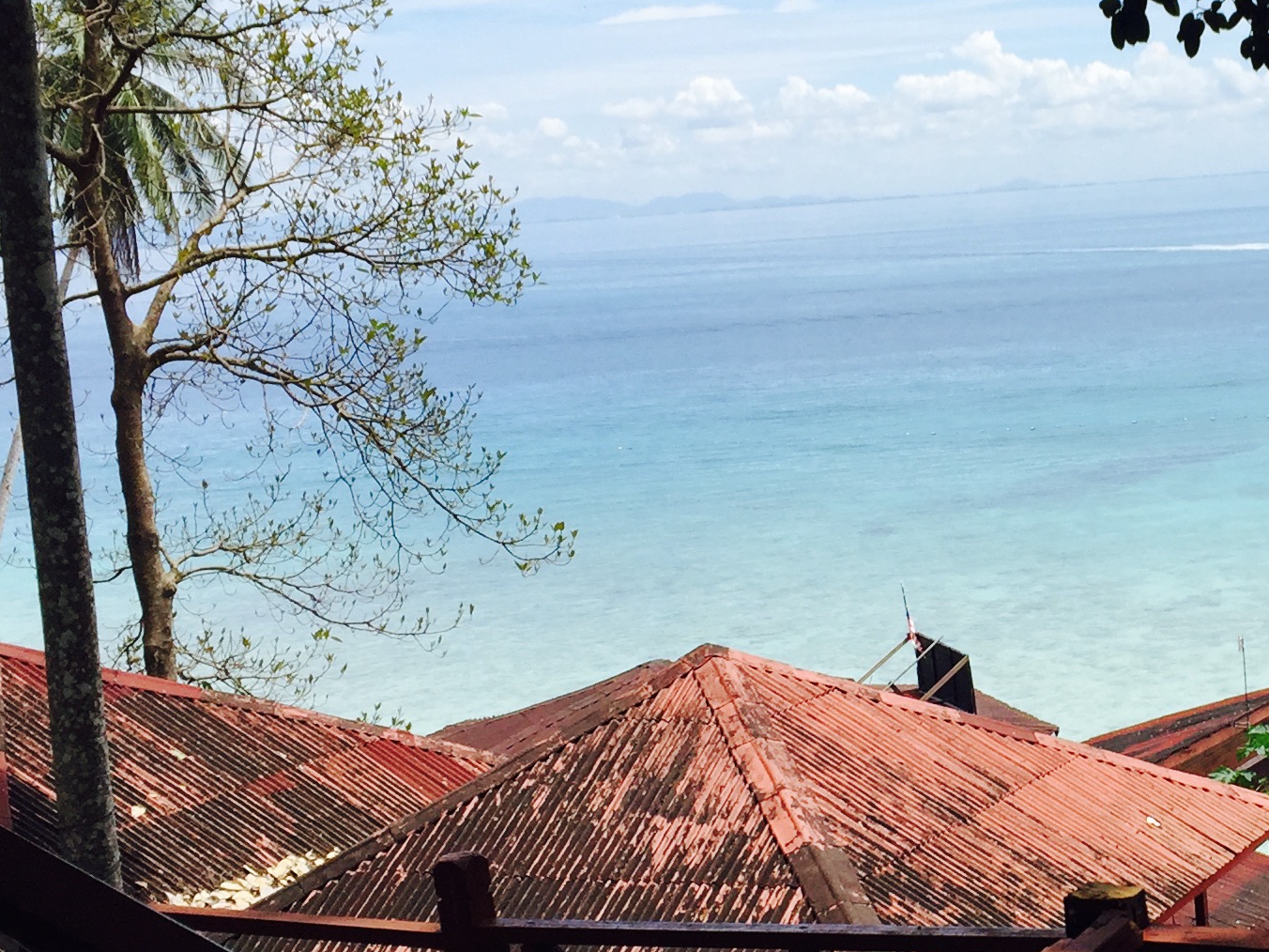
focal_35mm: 70
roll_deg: +0.9
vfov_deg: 21.0
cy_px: 572
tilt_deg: -11.0
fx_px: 2566
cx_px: 1191
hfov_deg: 26.6
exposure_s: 1/1883
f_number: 2.2
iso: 32
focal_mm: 4.15
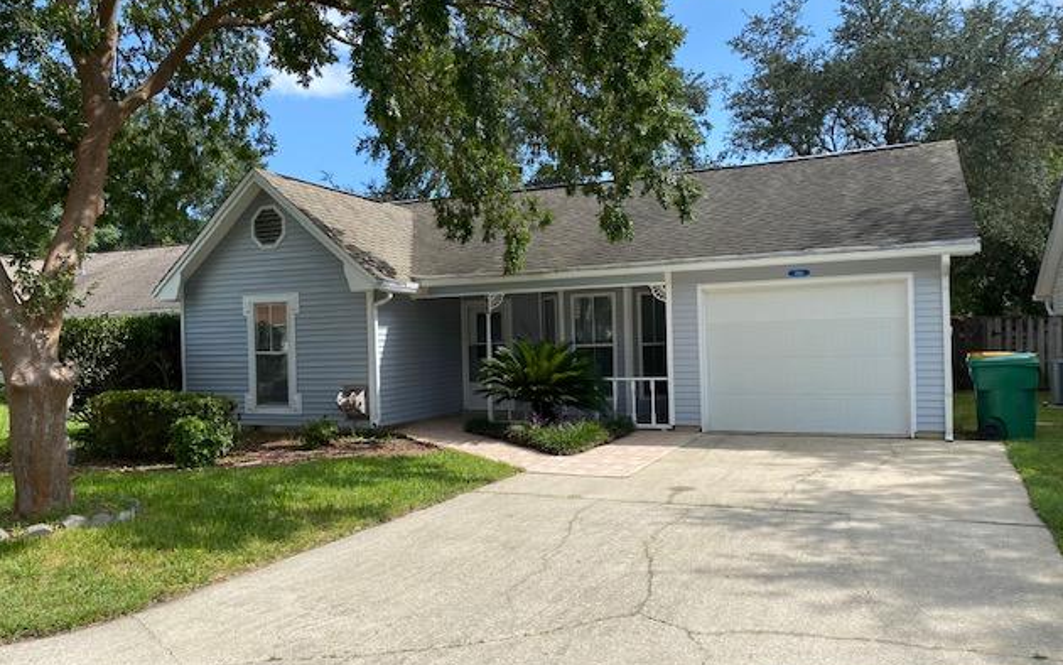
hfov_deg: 66.5
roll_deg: +1.5
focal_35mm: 28
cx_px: 526
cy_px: 360
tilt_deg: -2.9
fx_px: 811
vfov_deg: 44.5
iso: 32
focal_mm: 4.25
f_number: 1.8
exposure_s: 1/2410
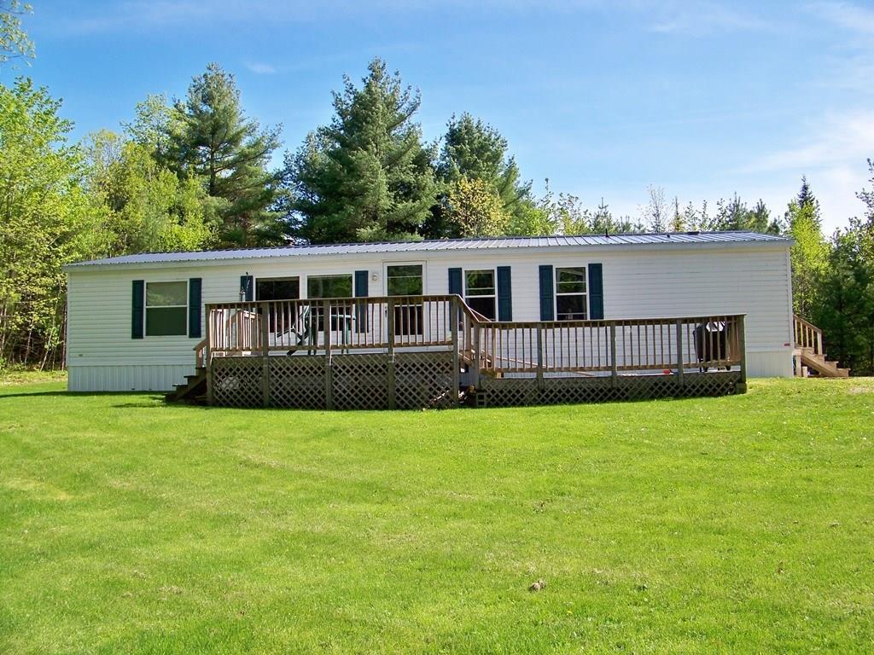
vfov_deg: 42.9
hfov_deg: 55.4
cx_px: 437
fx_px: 833
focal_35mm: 33
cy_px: 328
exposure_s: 1/640
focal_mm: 5.85
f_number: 2.8
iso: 80
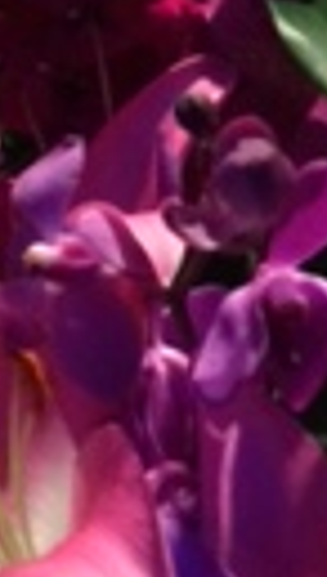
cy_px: -228
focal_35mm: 162
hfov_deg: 7.4
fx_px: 2486
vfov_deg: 12.7
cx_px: 533
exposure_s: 1/33
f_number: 2.2
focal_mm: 4.12
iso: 250
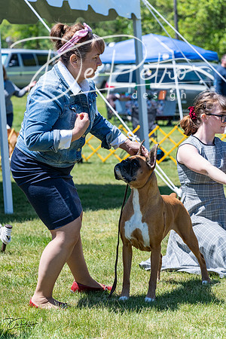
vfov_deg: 16.0
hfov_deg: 10.7
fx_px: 1205
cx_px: 113
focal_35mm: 128
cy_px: 170
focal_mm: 128
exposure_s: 1/1600
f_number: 7.1
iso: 800
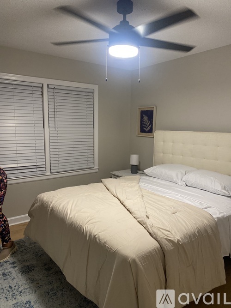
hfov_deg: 53.0
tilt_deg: -5.6
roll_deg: -0.1
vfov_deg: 67.3
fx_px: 231
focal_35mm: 26
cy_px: 154
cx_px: 116
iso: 250
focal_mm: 4.25
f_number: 1.8
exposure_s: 1/60
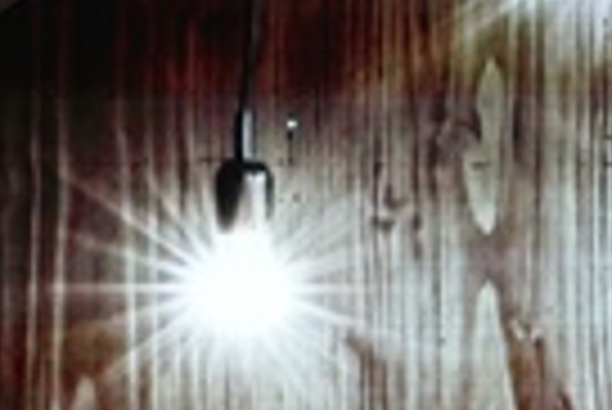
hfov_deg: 4.7
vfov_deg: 3.2
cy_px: 894
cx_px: 1112
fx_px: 7328
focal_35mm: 431
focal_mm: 73.1
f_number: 2.8
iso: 1600
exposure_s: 1/160
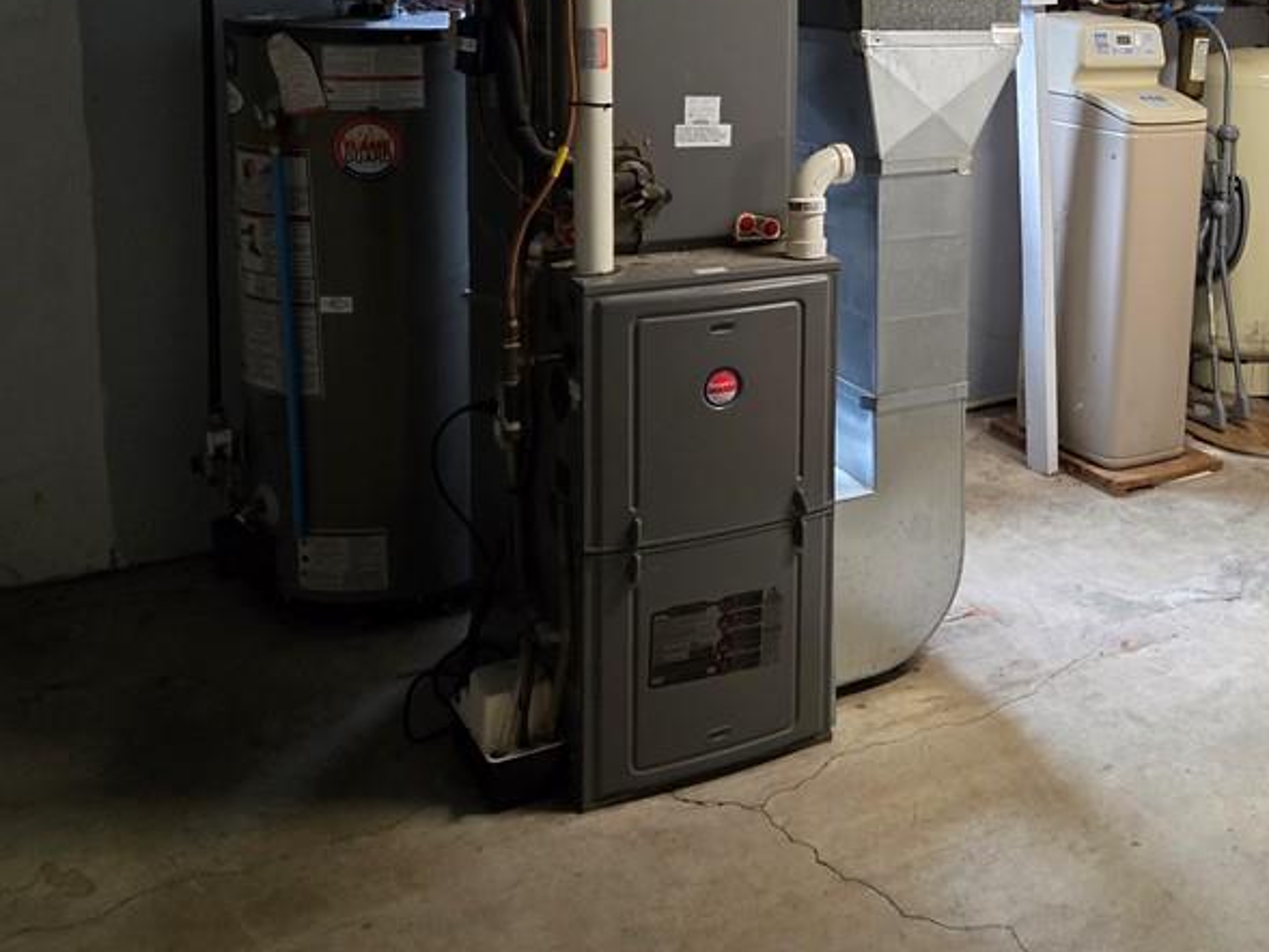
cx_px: 965
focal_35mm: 40
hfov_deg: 45.1
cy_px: 177
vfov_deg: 34.7
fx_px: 1467
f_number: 1.8
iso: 640
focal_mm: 5.4
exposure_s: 1/60
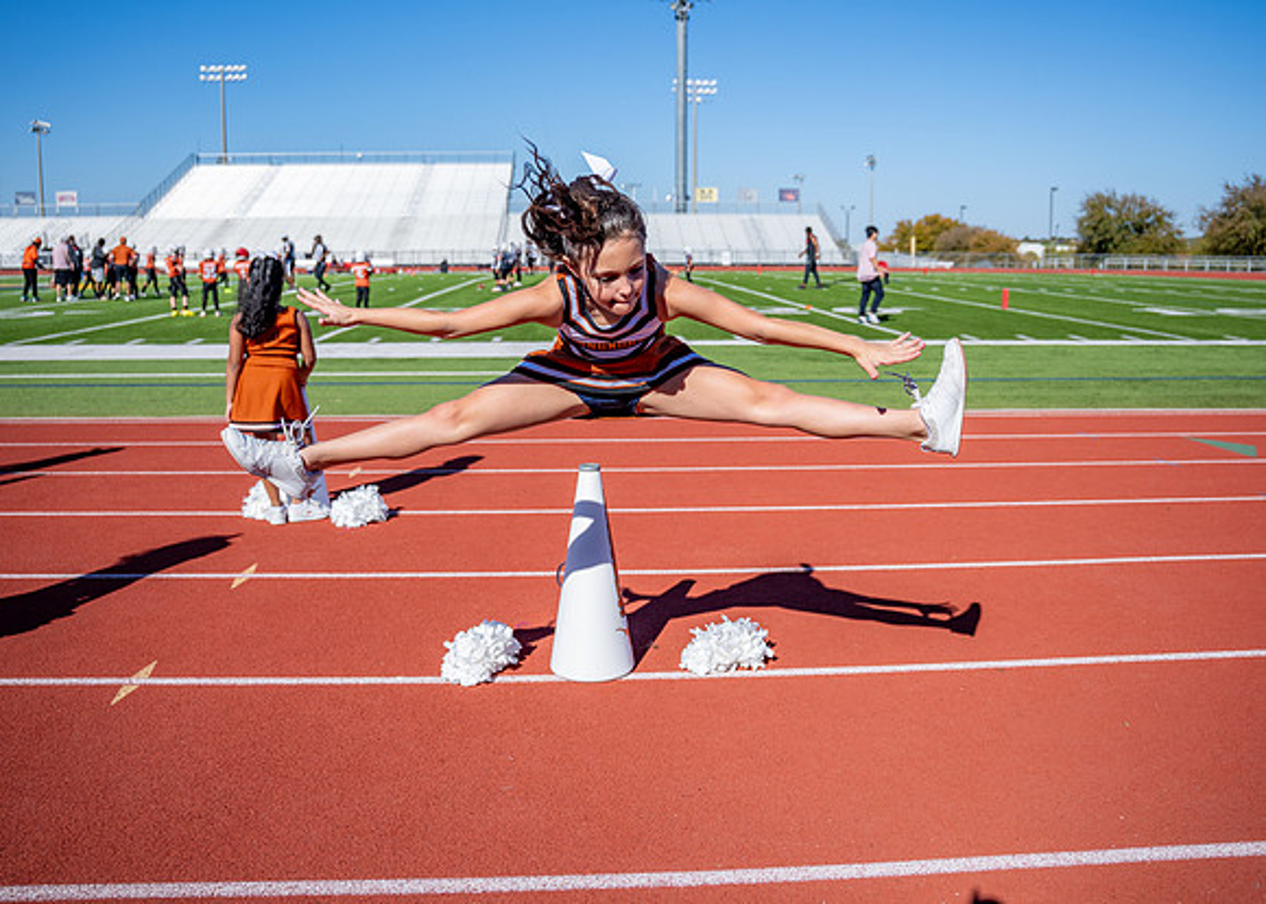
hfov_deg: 62.5
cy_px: 390
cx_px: 637
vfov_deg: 46.7
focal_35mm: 29
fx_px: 1044
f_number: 2.8
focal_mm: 24
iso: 100
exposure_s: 1/3200
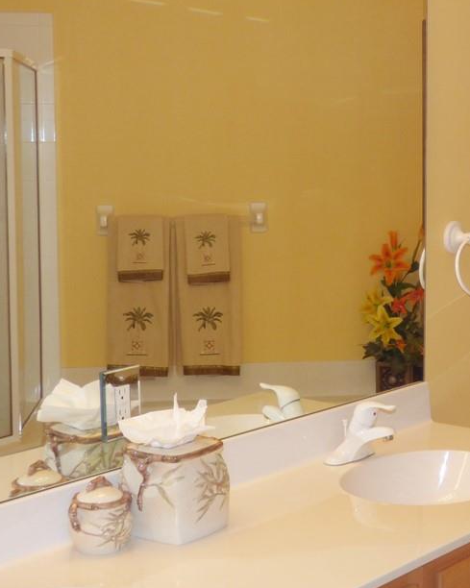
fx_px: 1166
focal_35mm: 67
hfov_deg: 22.5
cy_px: 252
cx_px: 361
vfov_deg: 28.3
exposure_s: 1/60
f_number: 3.6
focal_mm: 7.37
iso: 250
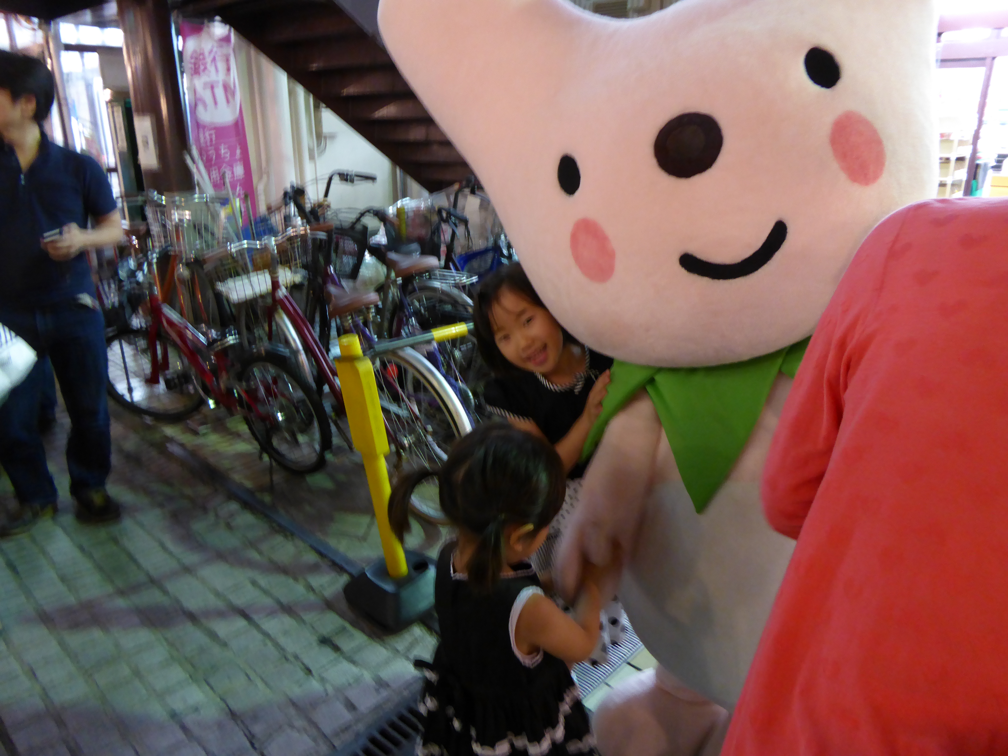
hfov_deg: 69.4
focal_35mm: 25
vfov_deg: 54.9
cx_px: 504
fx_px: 728
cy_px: 378
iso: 400
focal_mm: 4.3
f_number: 3.3
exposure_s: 1/6
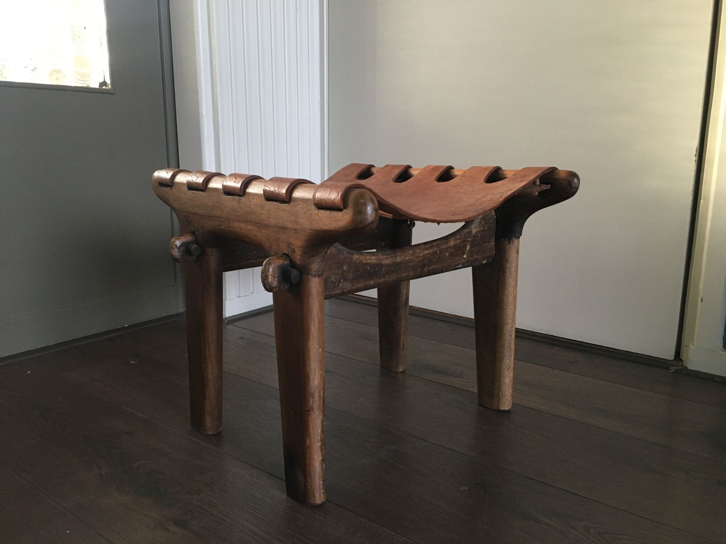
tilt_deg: -11.6
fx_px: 608
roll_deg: -0.4
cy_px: 272
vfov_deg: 48.2
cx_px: 363
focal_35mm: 29
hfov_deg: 61.7
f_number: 2.2
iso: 160
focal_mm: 4.15
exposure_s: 1/33
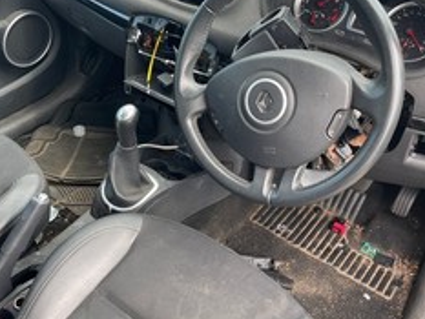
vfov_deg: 36.8
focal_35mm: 39
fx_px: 479
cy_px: 153
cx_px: 197
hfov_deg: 47.8
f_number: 1.6
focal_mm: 4.2
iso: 50
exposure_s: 1/121
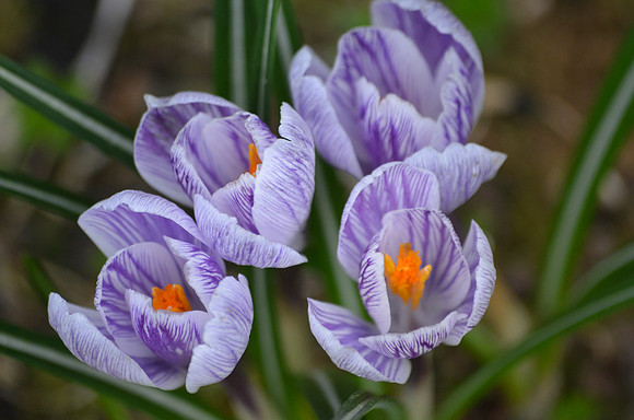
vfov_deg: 3.4
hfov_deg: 5.1
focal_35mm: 405
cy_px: 210
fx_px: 7117
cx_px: 317
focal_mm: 270
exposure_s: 1/500
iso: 1000
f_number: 5.6
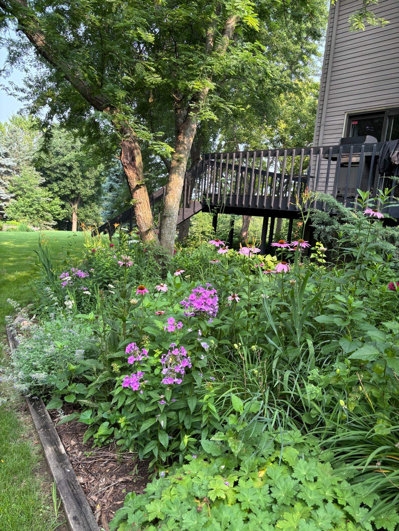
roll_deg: -4.9
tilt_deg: -8.8
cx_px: 200
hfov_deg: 53.1
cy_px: 266
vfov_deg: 67.3
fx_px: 400
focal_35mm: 26
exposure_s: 1/160
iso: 40
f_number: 1.6
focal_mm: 5.96
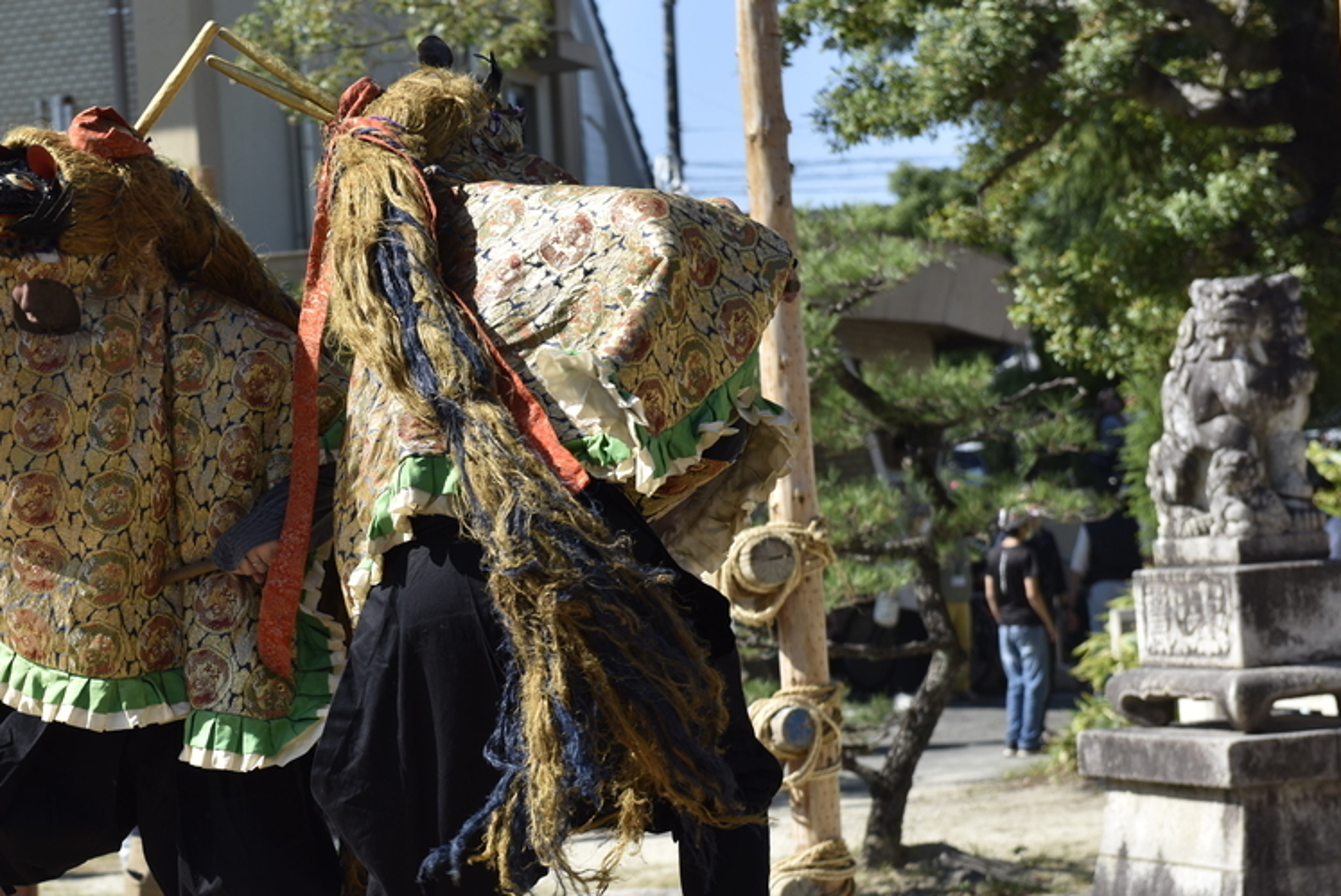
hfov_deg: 19.1
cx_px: 321
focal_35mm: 106
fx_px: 3951
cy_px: 592
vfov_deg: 12.9
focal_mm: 66
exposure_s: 1/500
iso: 100
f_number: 5.6
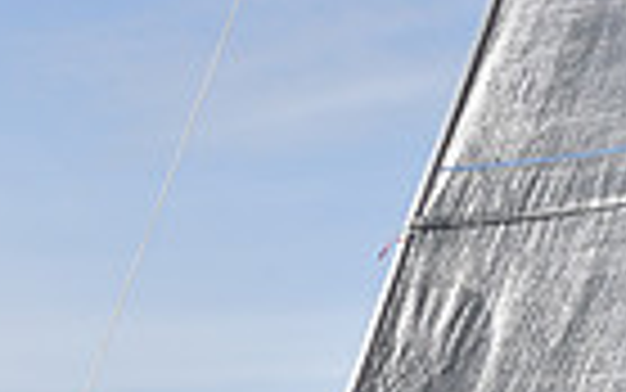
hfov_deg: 7.0
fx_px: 5086
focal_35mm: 298
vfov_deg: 4.2
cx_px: 331
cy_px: 1298
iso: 200
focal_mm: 70
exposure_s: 1/800
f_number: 8
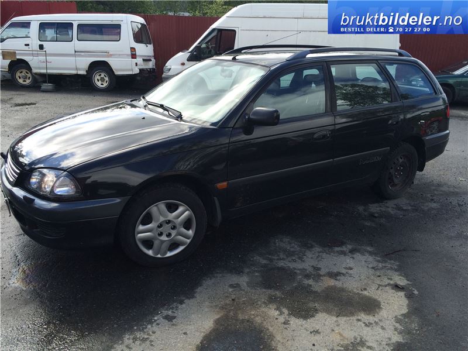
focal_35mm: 29
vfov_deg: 48.2
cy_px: 176
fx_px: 392
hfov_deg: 61.7
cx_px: 234
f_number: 2.2
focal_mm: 4.15
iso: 32
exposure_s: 1/873
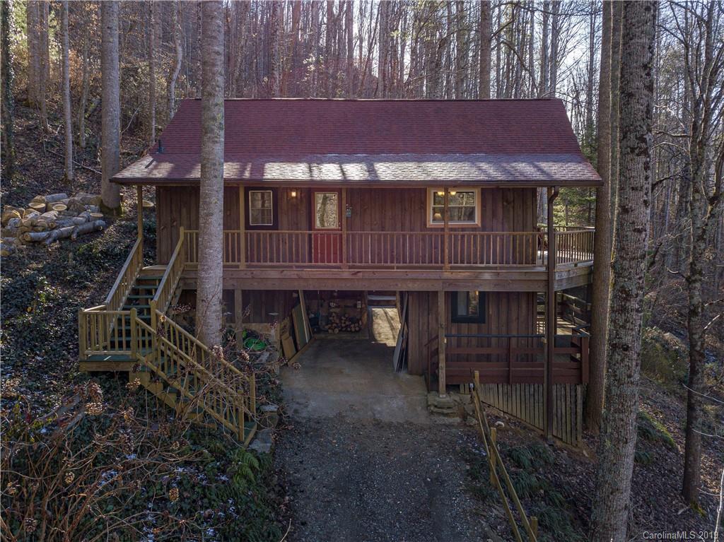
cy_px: 271
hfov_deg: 67.3
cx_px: 362
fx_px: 544
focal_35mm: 26
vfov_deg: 53.0
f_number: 2.2
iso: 100
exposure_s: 1/240
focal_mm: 4.7
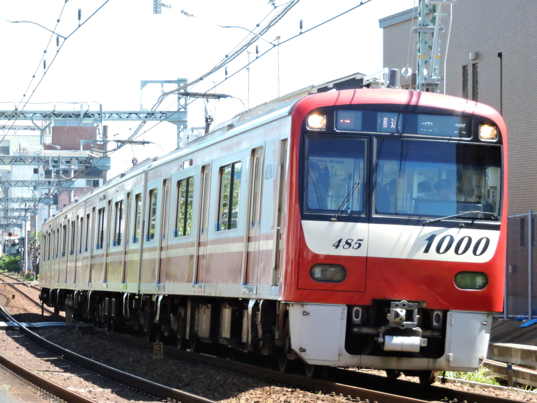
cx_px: 268
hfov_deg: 11.6
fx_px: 2637
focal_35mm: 170
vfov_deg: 8.7
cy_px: 202
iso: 1600
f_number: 5.2
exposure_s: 1/1600
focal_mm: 30.5
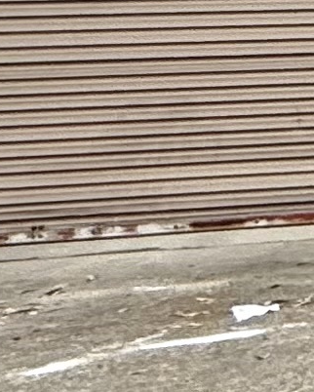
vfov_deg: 12.5
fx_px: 1590
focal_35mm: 137
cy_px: -376
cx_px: 1734
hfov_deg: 5.7
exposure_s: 1/442
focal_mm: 2.22
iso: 50
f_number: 2.2
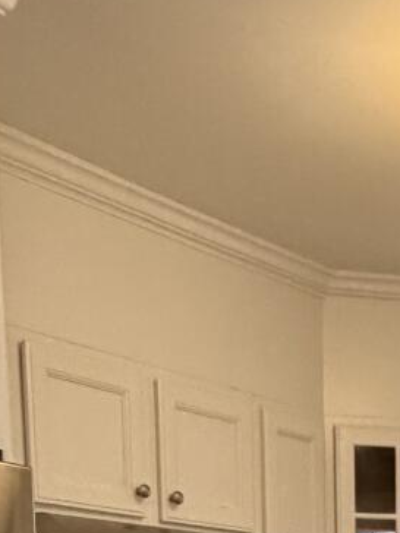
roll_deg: +0.1
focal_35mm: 77
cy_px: 860
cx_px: 473
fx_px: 1186
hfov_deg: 18.2
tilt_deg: -8.4
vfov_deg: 20.5
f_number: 2.2
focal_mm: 2.22
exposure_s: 1/120
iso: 320
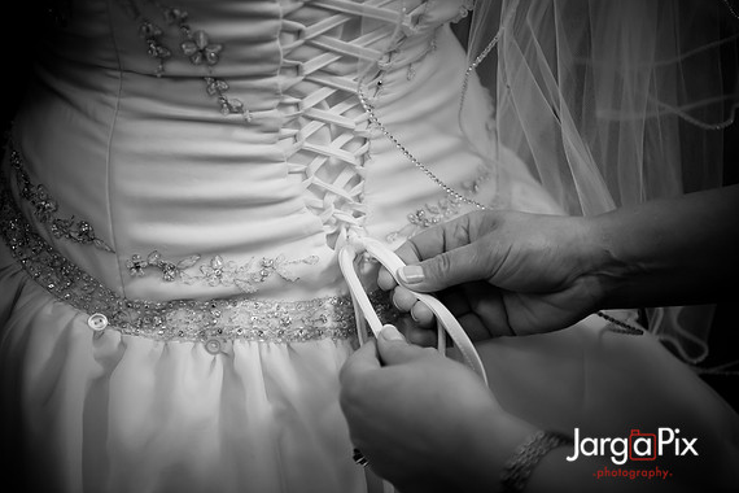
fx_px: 1211
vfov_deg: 23.0
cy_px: 246
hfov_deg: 33.9
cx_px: 367
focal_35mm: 59
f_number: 3.2
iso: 1600
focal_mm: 58
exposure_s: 1/125
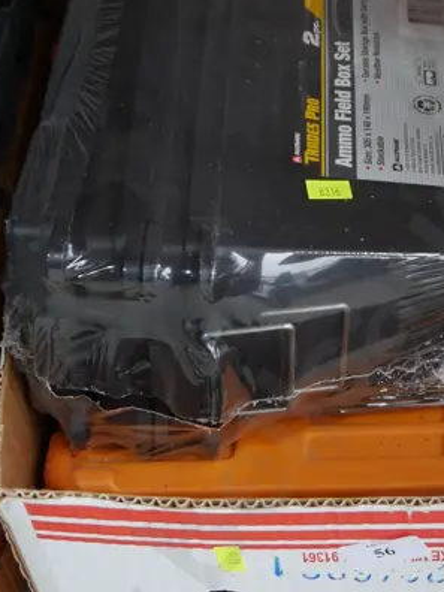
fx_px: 1505
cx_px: 433
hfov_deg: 16.5
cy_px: 245
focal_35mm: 88
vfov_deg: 22.2
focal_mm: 17
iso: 200
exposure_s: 1/100
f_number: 4
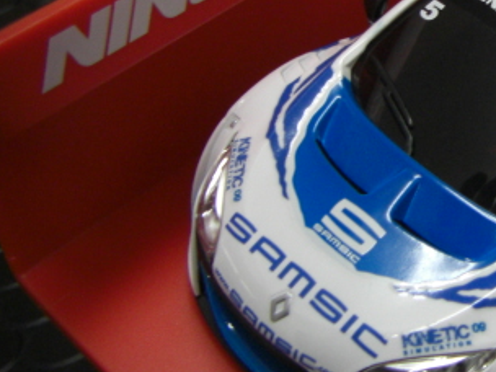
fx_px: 1146
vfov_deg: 18.3
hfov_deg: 23.3
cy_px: 98
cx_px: 514
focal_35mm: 80
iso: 200
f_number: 3.4
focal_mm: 6.3
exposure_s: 1/40
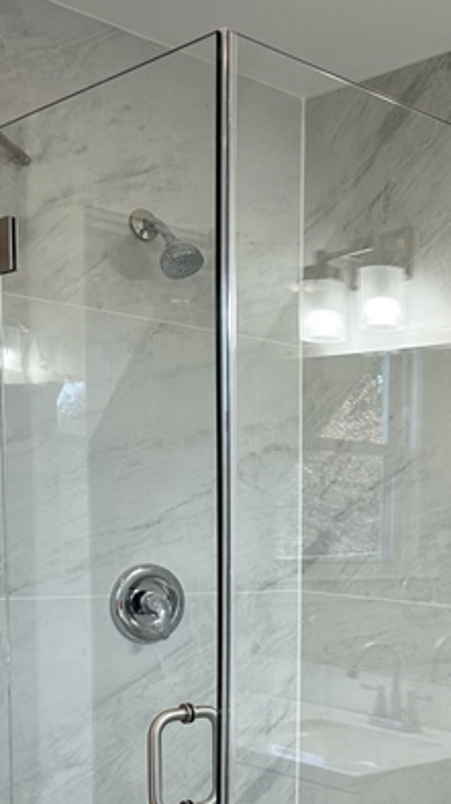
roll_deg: -2.5
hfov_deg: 22.4
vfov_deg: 38.8
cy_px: 659
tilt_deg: -7.3
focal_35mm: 51
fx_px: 1087
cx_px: 473
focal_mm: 6.86
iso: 125
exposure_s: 1/154
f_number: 1.78
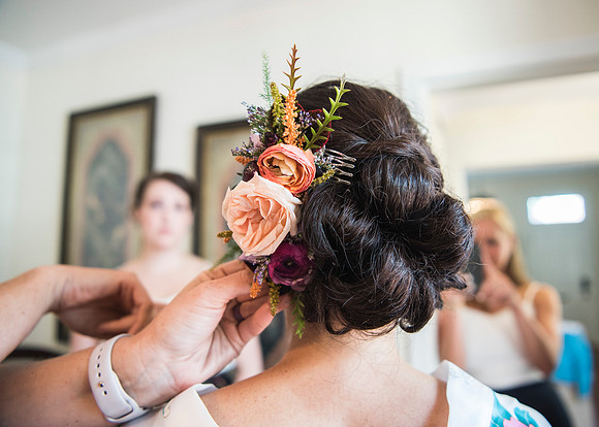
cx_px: 334
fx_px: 455
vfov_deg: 50.3
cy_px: 200
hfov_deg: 66.5
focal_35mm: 27
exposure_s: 1/160
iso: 640
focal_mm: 24
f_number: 2.8
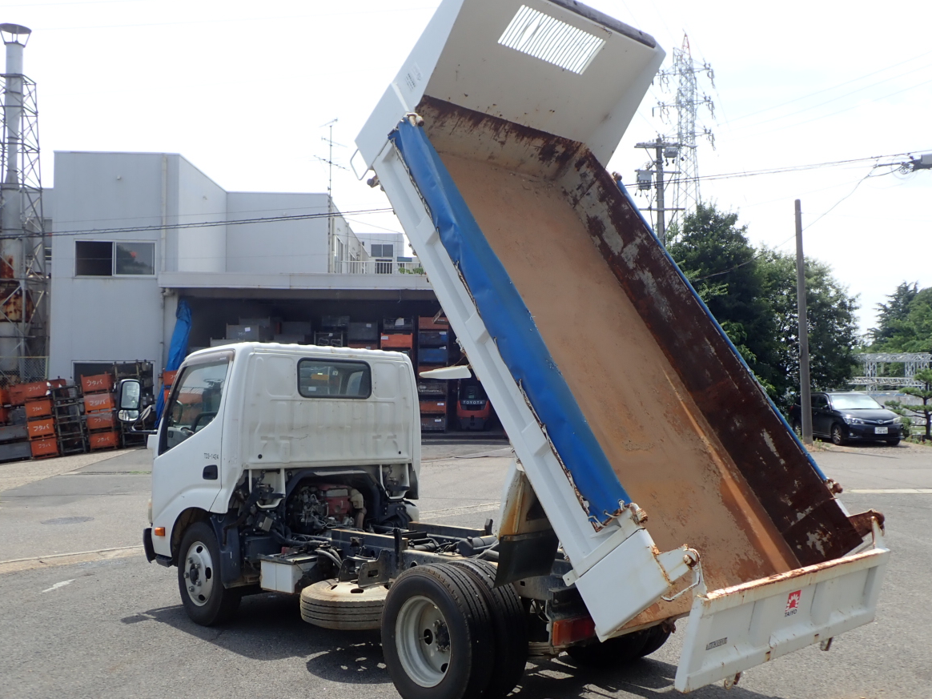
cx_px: 489
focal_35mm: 33
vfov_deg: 42.9
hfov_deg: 55.3
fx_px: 888
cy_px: 342
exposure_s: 1/640
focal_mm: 5.5
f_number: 3.2
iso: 100
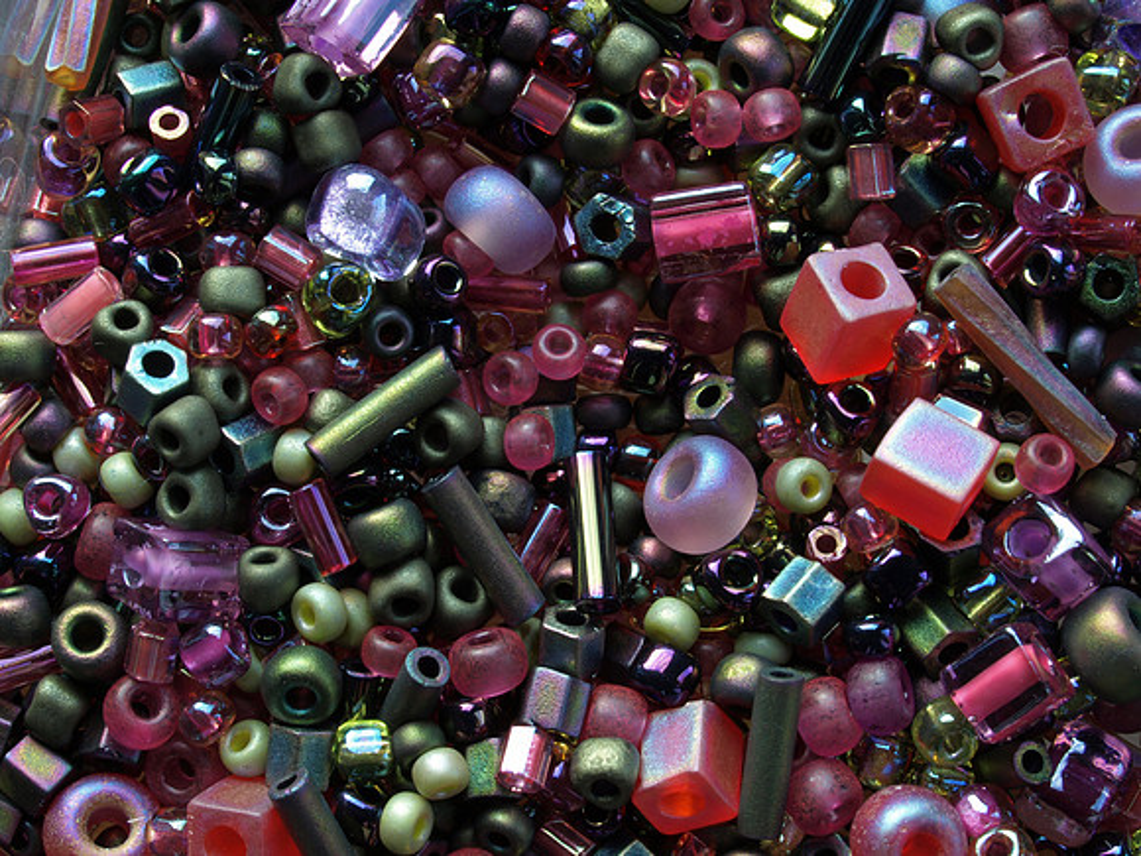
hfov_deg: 27.8
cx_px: 570
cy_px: 428
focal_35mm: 70
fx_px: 2307
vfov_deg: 21.0
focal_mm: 35
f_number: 16
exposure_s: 1/2.5
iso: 100
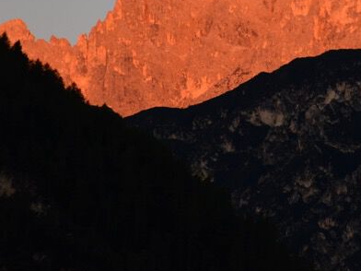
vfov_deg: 3.0
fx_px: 5162
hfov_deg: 4.0
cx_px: 324
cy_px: 17
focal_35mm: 495
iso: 400
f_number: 6.3
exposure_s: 1/160
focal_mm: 140
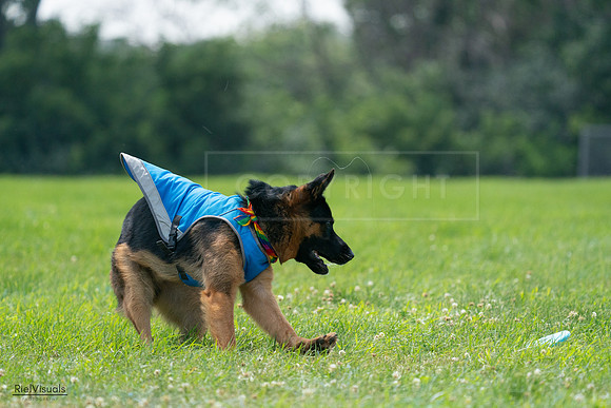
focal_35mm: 336
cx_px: 306
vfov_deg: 4.1
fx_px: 5710
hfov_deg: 6.1
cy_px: 204
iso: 1600
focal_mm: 324
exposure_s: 1/4000
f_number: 6.3
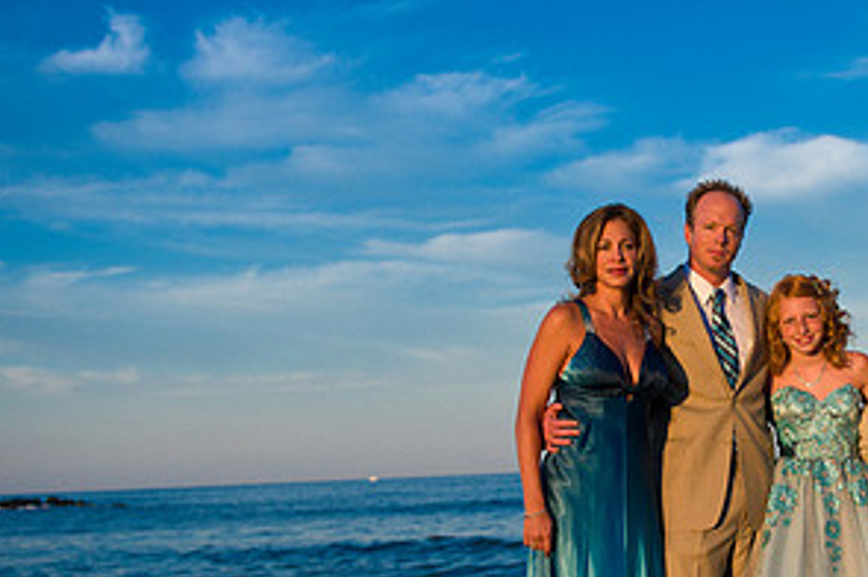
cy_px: 336
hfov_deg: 31.9
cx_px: 715
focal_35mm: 61
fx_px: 1469
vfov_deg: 22.2
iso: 200
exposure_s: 1/2000
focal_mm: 31
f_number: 3.2
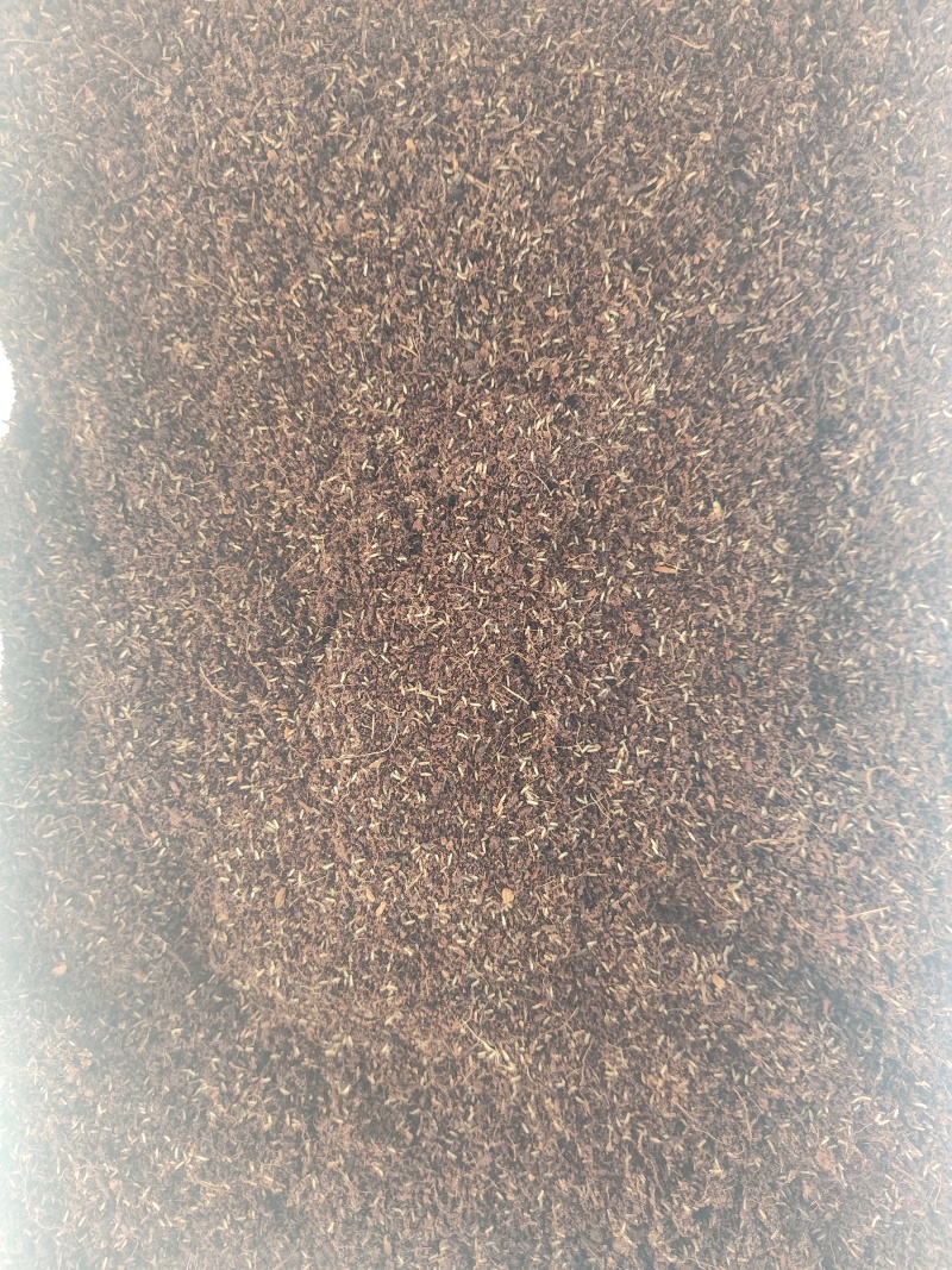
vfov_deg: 71.6
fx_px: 880
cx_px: 476
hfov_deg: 56.8
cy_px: 635
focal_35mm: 24
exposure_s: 1/50
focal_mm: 5.26
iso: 997
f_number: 1.65
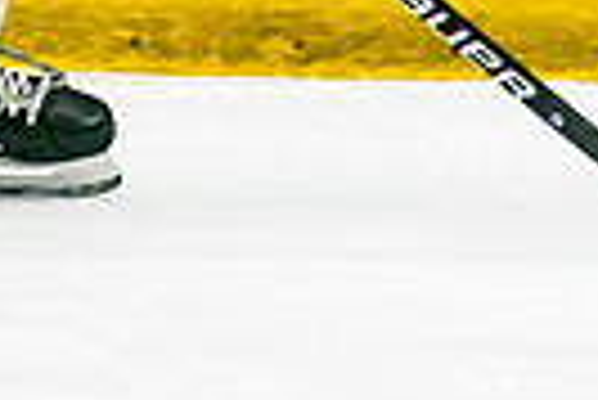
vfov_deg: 0.9
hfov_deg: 1.4
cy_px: -13
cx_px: -250
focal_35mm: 1493
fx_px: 24827
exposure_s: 1/640
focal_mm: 105
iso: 400
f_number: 3.2
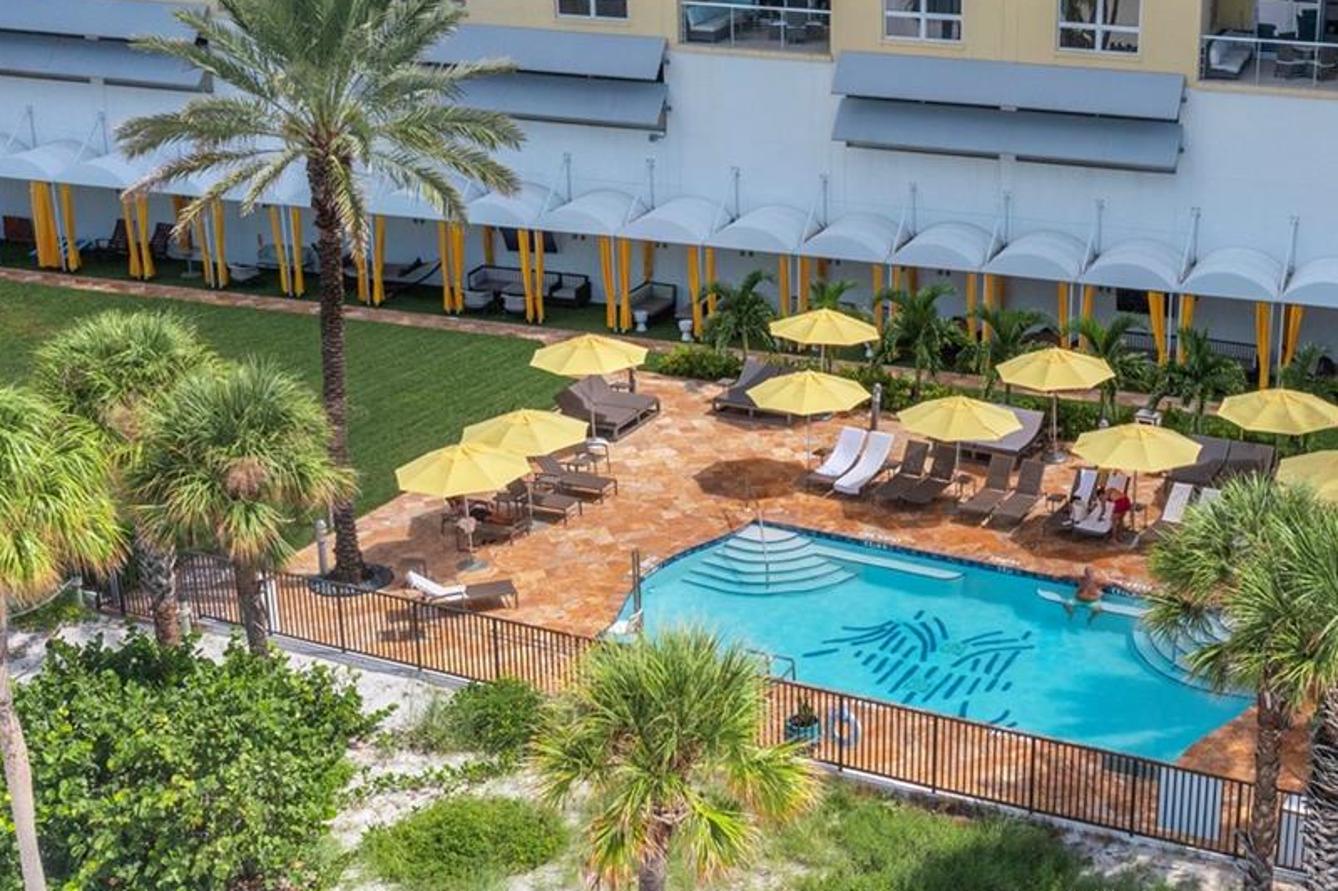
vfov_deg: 24.2
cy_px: 415
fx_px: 2081
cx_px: 952
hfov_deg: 35.1
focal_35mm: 56
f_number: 6.3
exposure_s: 1/800
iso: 100
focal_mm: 10.26
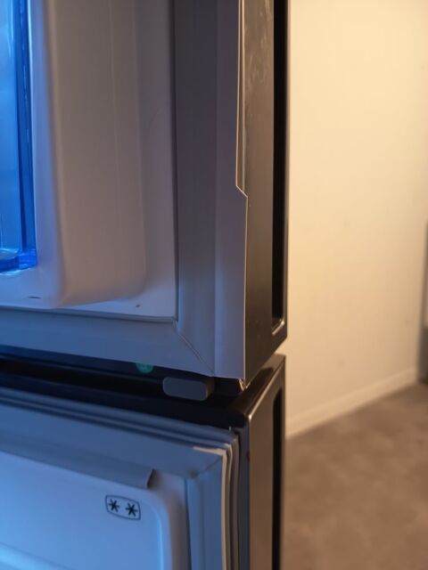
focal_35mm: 24
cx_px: 214
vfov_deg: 71.6
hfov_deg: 56.8
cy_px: 285
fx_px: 396
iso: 1471
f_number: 1.7
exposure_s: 1/20
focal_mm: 5.27
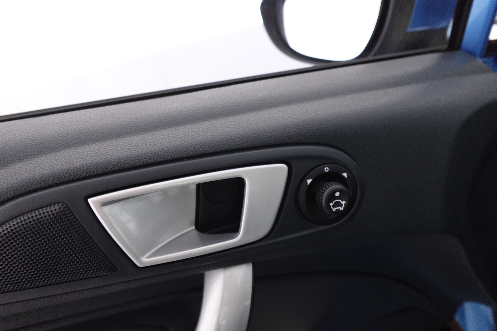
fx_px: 276
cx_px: 248
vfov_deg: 61.9
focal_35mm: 20
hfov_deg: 84.0
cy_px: 166
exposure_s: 1/80
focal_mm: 7.6
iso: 1250
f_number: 2
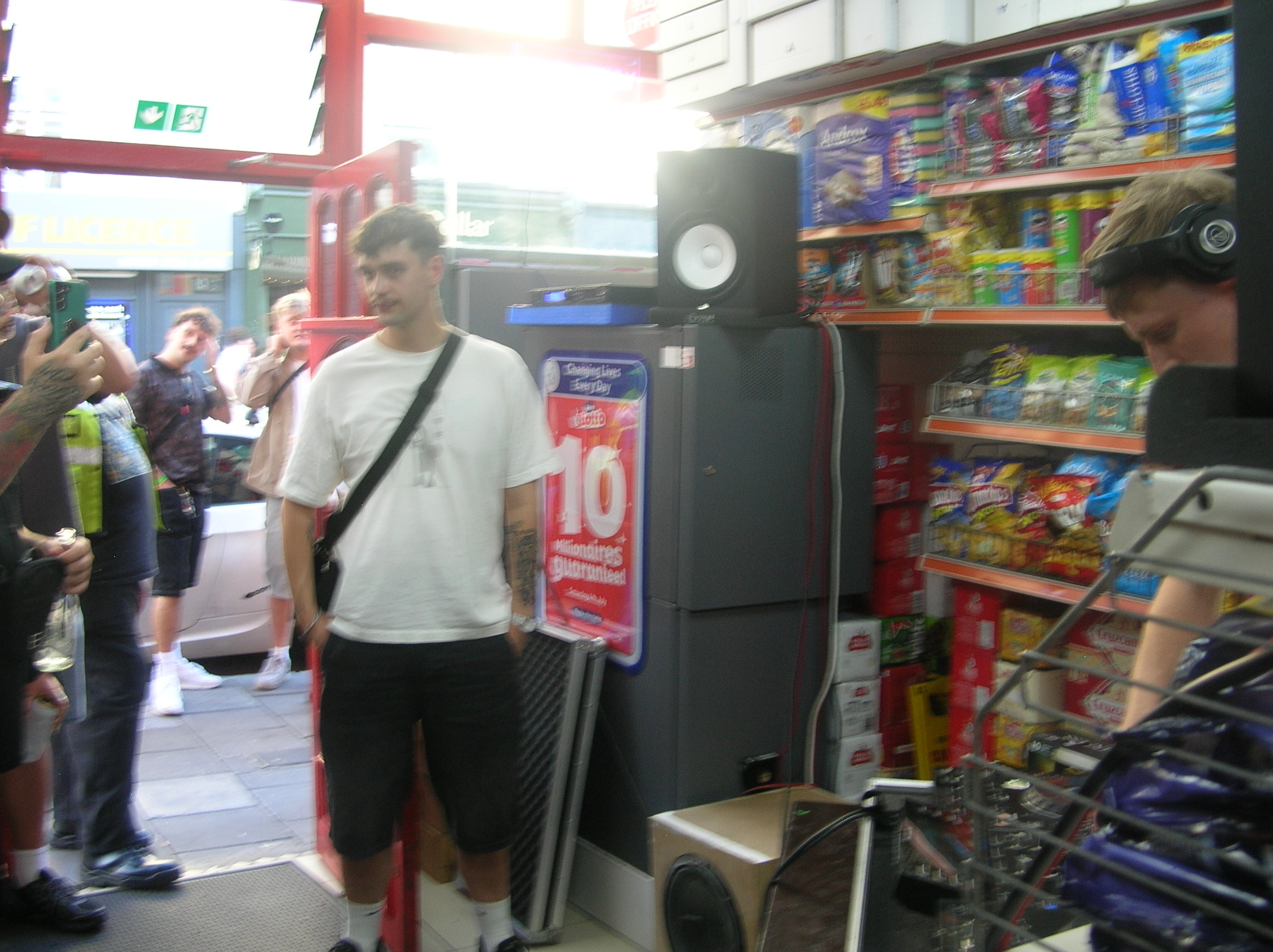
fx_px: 1323
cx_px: 636
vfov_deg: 39.6
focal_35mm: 36
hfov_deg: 51.4
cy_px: 476
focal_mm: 6
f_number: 2.7
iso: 50
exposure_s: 1/16
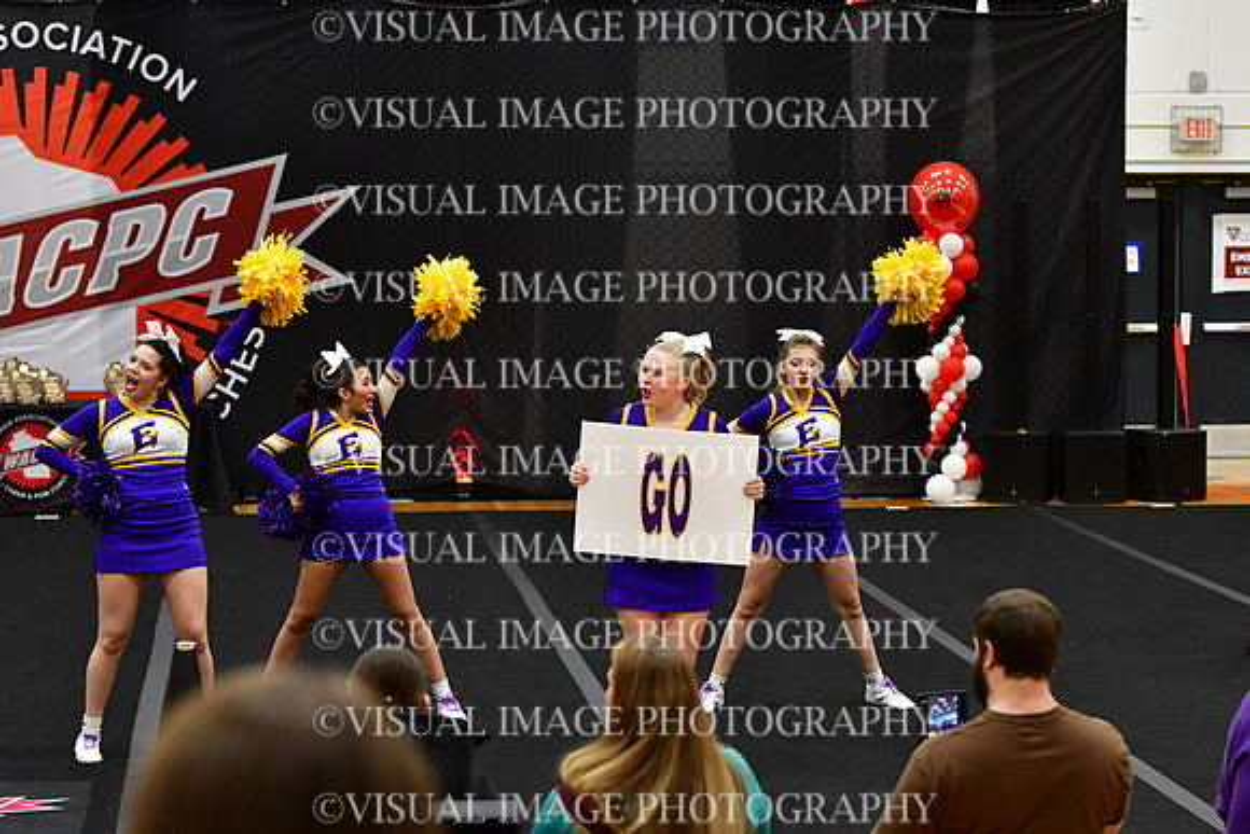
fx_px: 3647
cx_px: 625
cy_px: 417
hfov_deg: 19.5
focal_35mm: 105
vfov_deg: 13.0
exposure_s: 1/500
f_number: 4
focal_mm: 70
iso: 4000
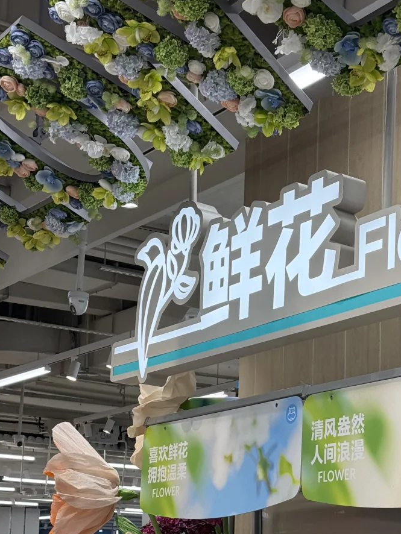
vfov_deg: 24.6
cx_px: 310
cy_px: 431
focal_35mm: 78
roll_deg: +0.4
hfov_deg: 18.8
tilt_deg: +4.4
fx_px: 1204
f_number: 1.78
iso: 80
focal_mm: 6.76
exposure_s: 1/247
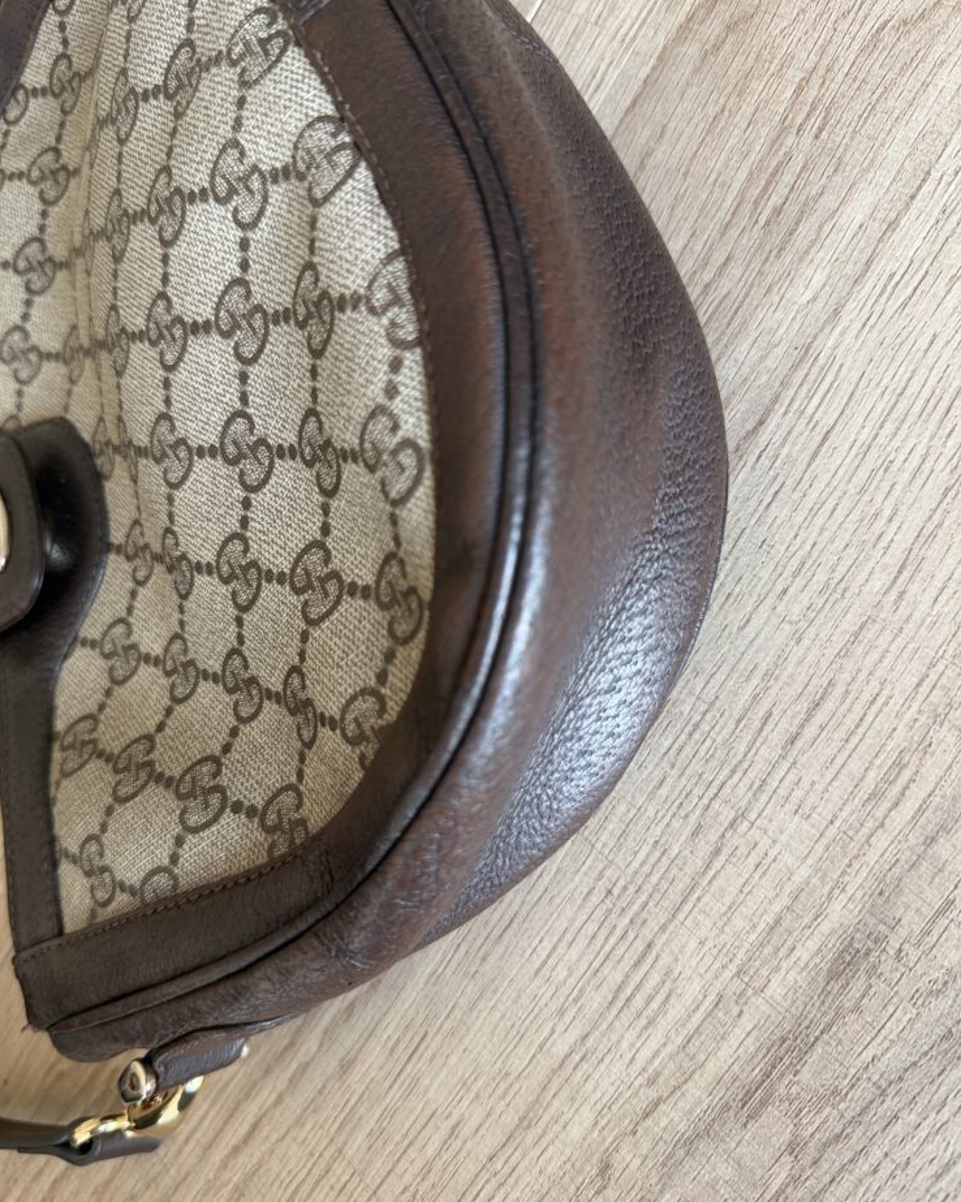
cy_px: 612
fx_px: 925
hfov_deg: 54.9
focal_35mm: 26
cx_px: 465
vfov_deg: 66.0
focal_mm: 6.76
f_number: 1.78
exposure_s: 1/121
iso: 200
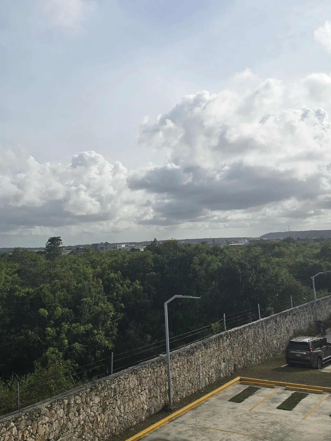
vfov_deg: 45.6
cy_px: 184
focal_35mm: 41
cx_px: 115
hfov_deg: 34.9
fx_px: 523
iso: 12
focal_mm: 6.3
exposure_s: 1/1588
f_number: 1.7
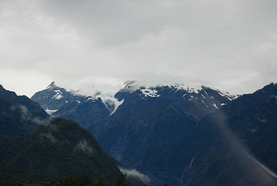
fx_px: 809
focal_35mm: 105
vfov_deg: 13.1
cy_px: 93
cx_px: 138
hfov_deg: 19.4
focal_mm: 70
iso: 400
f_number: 5.6
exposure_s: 1/400
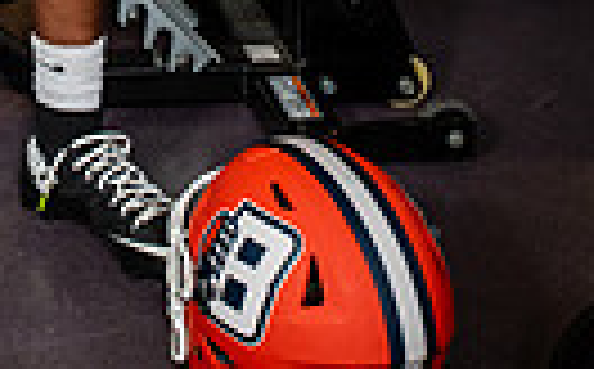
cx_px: -63
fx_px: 1972
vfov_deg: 9.4
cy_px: -536
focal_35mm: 122
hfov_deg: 16.6
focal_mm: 35
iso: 500
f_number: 5.6
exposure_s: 1/250
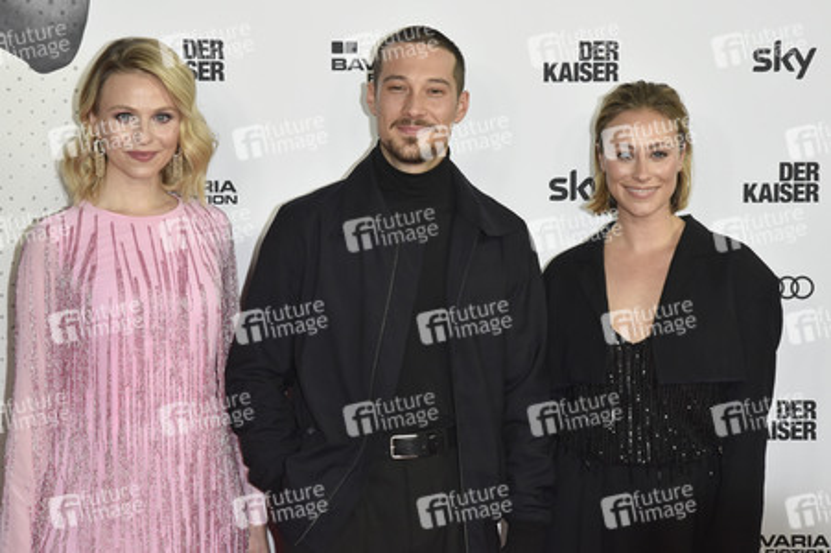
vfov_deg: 15.2
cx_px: 416
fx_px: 2076
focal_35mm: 90
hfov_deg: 22.6
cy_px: 276
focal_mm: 90
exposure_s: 1/250
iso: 2000
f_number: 9
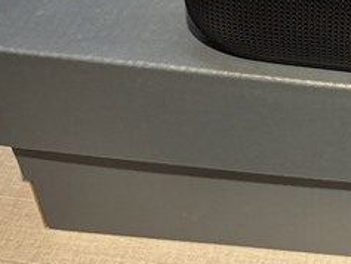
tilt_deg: -36.7
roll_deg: -7.7
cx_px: 471
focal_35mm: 79
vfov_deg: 17.4
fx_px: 801
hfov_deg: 21.9
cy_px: -88
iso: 160
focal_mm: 5.96
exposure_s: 1/60
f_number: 1.6
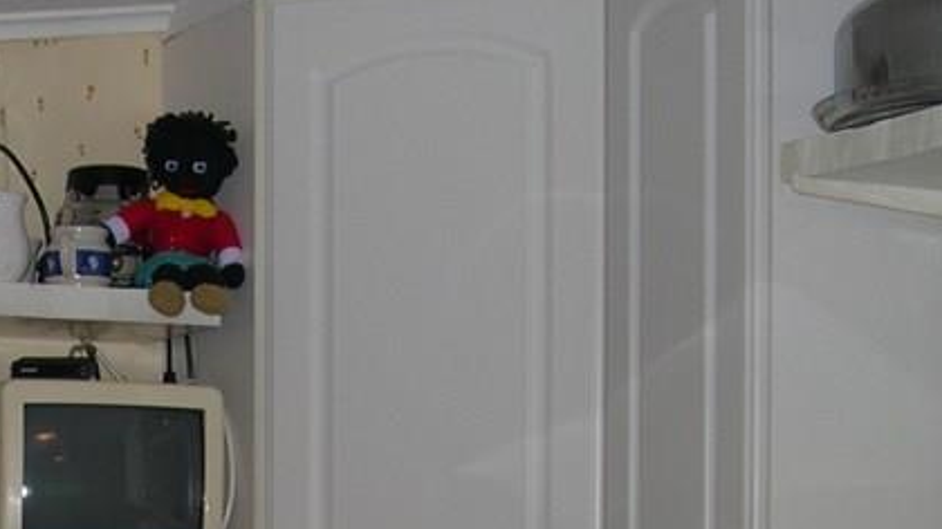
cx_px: -9
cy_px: 767
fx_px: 2522
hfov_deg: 20.5
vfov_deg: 11.5
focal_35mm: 101
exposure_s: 1/60
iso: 100
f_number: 2.8
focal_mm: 8
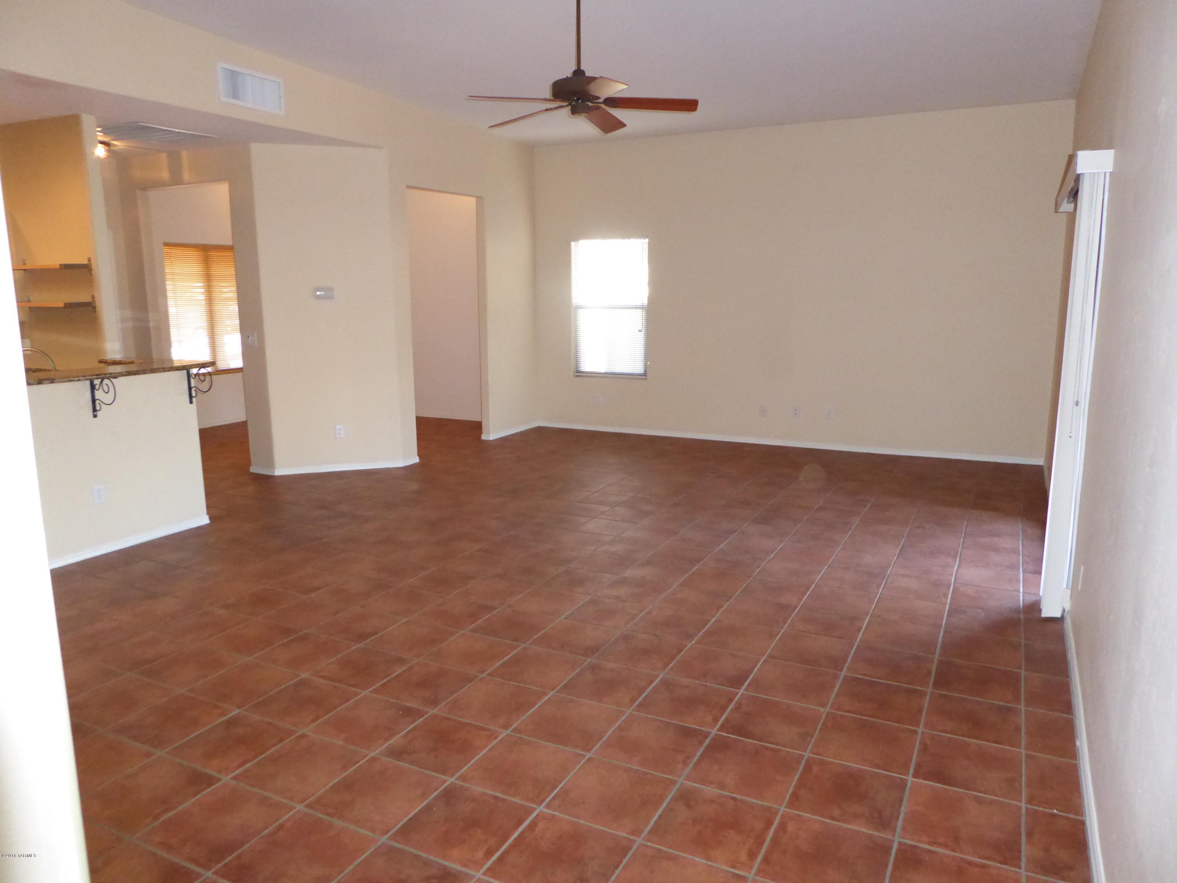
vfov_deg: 54.9
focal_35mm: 25
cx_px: 588
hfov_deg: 69.4
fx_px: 850
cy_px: 442
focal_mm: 4.3
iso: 800
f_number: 3.3
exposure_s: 1/60
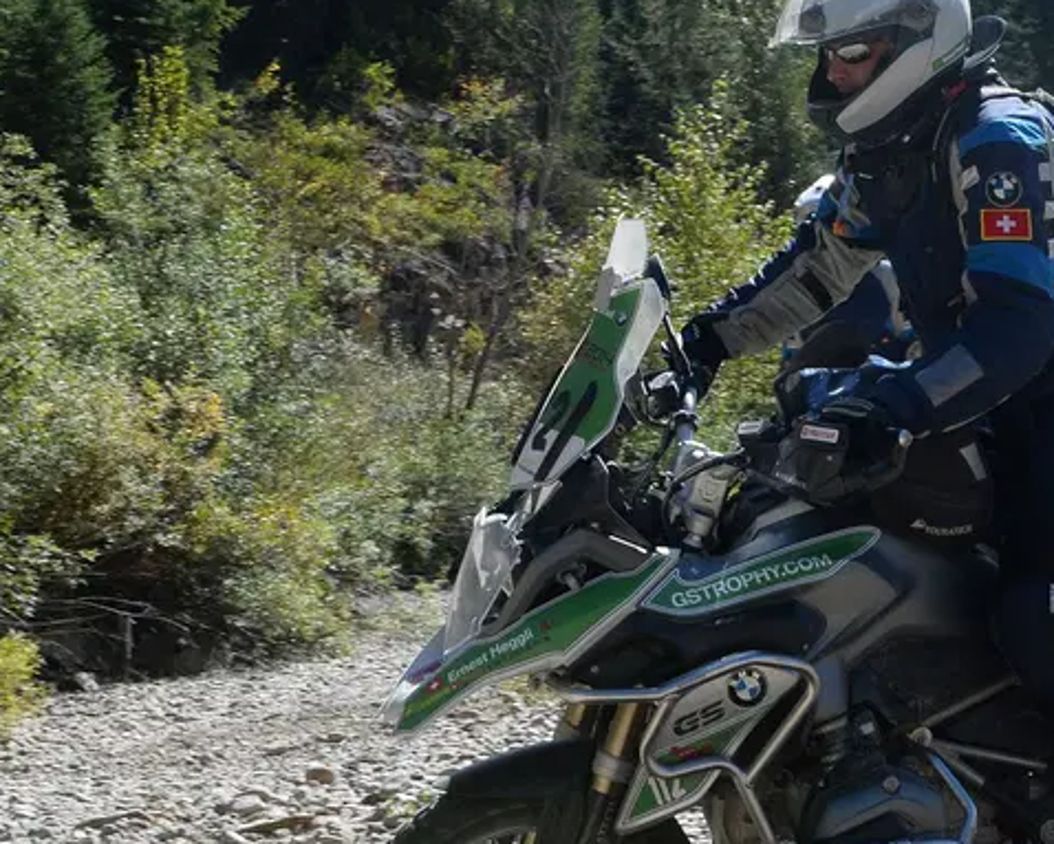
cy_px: 305
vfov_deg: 13.6
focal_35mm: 113
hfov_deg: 16.9
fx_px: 3527
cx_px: 748
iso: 640
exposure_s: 1/640
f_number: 13
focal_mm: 48
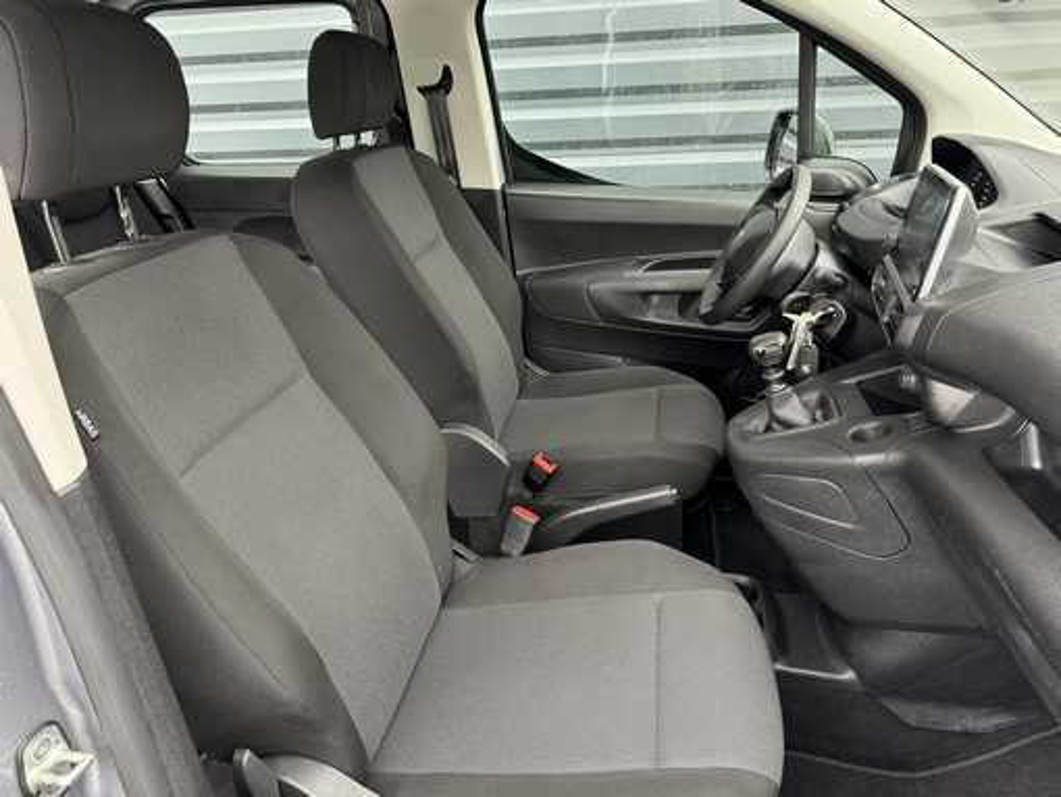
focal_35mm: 24
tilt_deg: -22.7
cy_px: 398
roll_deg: +2.7
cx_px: 530
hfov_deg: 71.6
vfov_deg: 56.9
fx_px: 736
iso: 200
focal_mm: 6.76
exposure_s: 1/101
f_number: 1.78
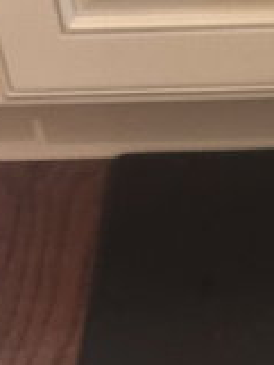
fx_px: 2097
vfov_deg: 9.5
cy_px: 625
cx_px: 423
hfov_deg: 7.3
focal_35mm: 199
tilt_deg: -49.7
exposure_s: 1/40
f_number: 1.78
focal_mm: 6.86
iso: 320
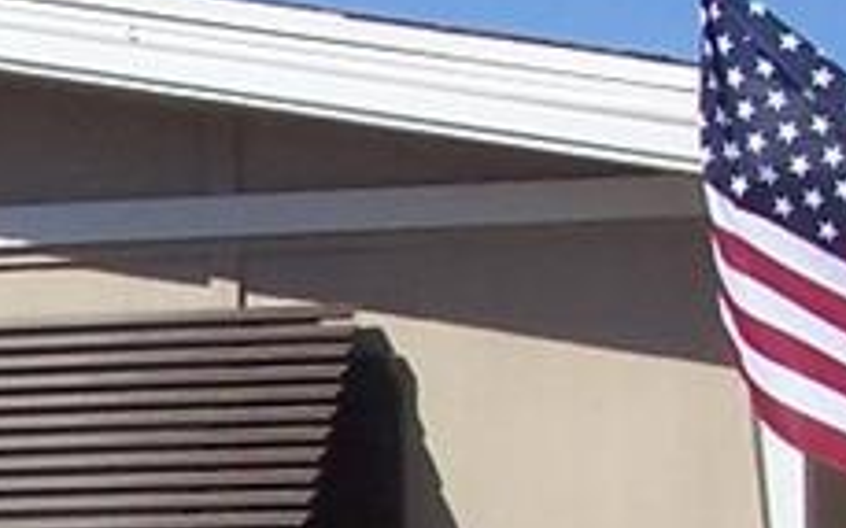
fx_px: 6085
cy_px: 726
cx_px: -381
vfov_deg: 4.9
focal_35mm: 264
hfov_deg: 7.8
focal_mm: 6.3
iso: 64
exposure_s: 1/500
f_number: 4
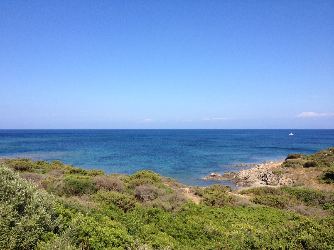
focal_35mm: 35
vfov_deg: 40.7
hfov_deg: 52.6
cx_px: 167
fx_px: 338
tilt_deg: -2.7
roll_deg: +0.6
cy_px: 125
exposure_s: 1/1534
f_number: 2.4
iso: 50
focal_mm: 4.28
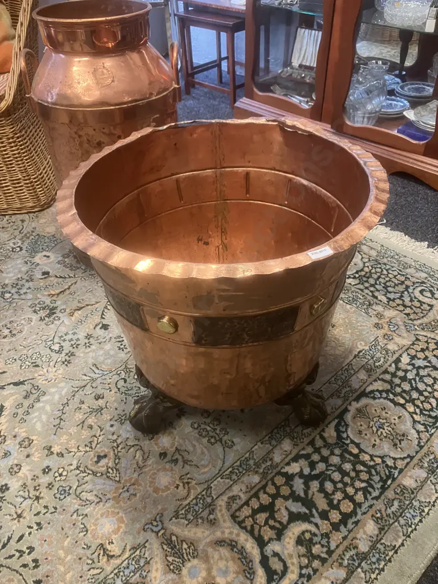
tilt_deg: -38.7
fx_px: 472
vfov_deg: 63.4
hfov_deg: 49.7
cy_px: 292
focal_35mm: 28
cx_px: 219
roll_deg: +1.3
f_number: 1.8
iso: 320
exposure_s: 1/56
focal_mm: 3.99
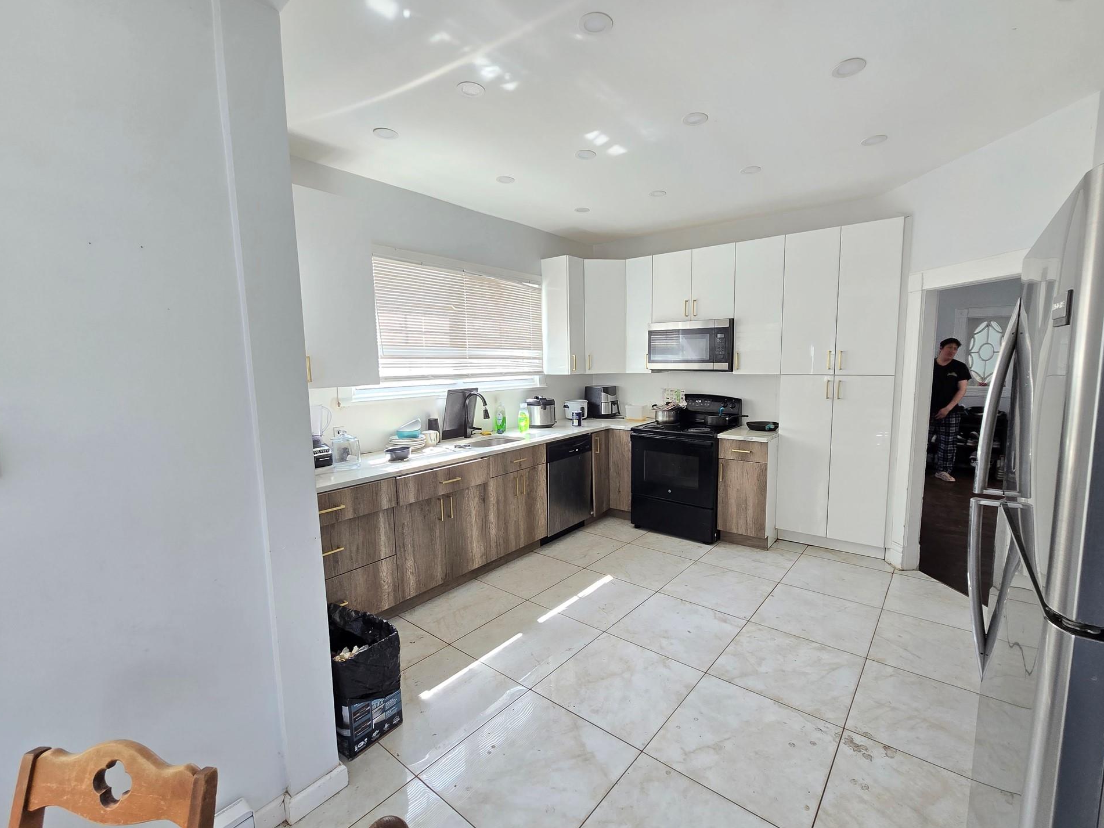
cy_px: 424
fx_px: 446
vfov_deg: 85.6
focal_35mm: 14
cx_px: 588
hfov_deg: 101.9
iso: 125
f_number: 2.2
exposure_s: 1/60
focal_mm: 2.2
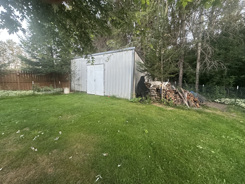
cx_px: 122
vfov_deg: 85.7
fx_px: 99
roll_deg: +1.1
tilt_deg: -5.1
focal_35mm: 14
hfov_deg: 102.1
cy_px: 92
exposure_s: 1/95
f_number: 2.2
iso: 320
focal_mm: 2.22
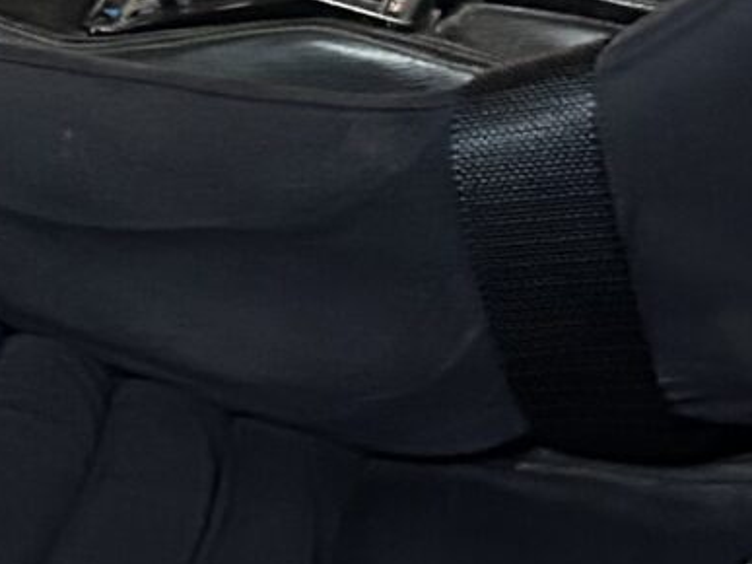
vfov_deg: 8.4
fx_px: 3735
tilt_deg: -28.8
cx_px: -25
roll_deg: -2.7
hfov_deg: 11.4
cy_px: -389
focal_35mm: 172
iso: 1000
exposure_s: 1/25
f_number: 1.5
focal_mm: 5.7
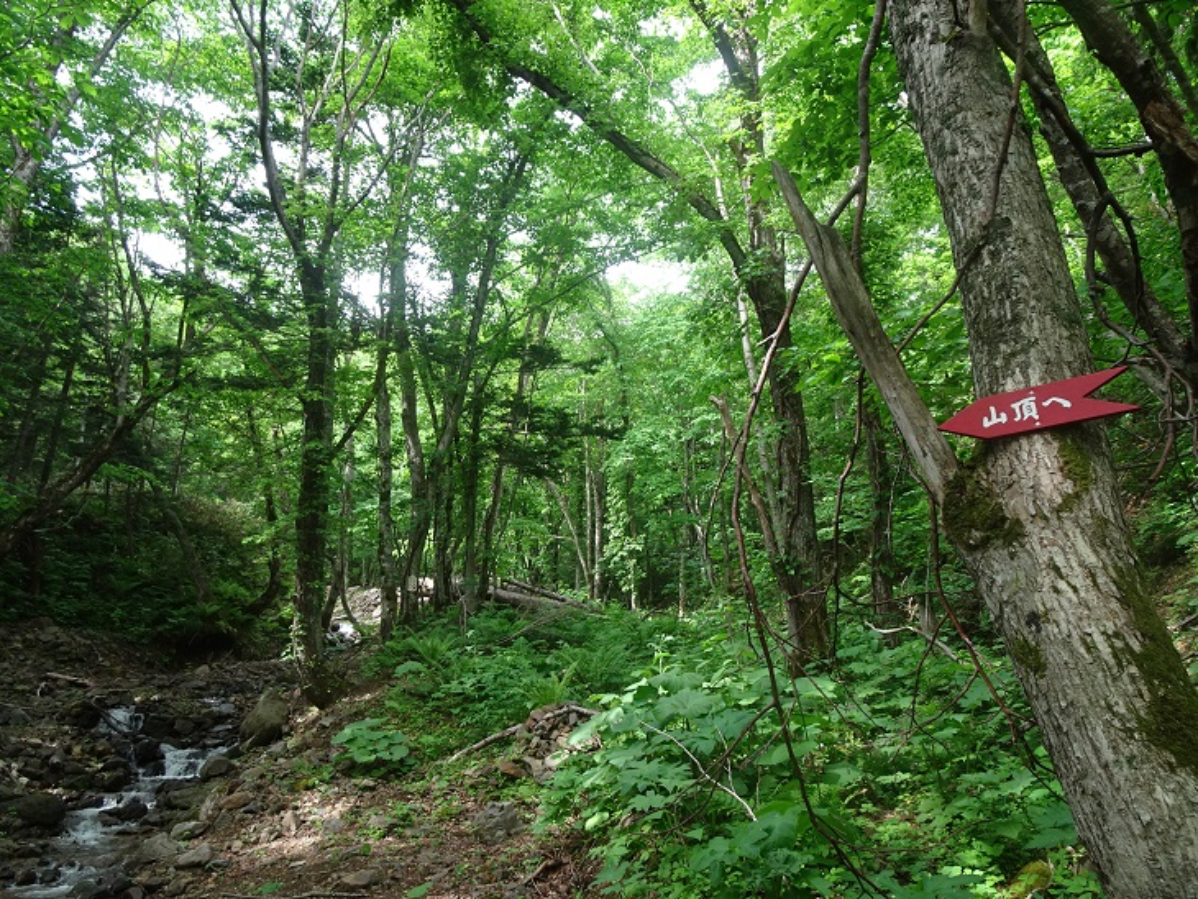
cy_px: 450
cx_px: 599
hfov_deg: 71.6
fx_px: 831
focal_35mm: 24
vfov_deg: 56.8
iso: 80
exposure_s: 1/50
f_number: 3.5
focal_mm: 4.1
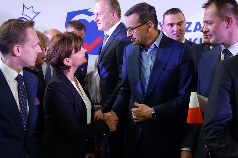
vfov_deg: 27.0
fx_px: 330
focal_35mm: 50
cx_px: 112
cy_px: 78
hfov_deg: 39.6
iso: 500
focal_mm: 17.11
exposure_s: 1/50
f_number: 2.8
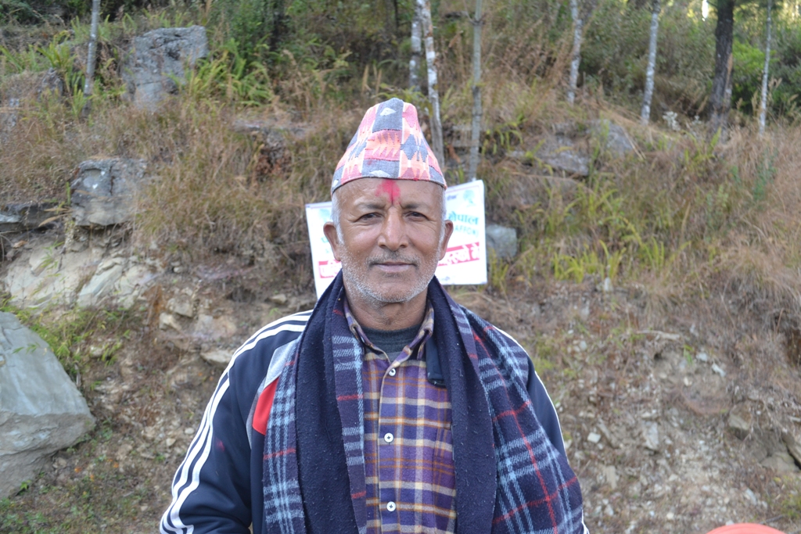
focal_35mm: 33
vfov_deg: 40.0
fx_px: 734
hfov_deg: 57.2
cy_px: 267
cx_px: 400
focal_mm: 22
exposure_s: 1/100
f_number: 5
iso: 400
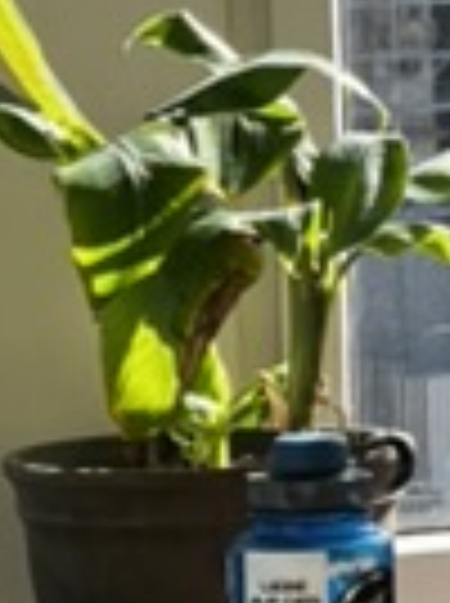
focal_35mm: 199
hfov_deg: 7.2
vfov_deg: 9.9
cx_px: 900
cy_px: 194
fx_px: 3460
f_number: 1.5
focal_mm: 5.7
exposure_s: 1/1575
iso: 50
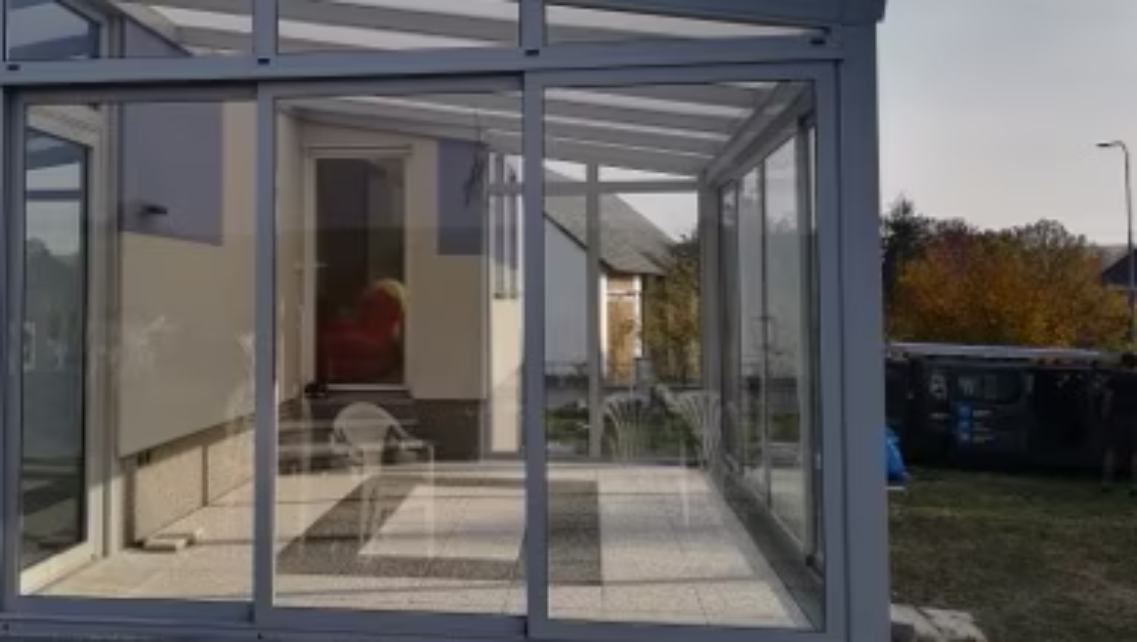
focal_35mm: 35
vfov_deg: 33.7
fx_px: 1056
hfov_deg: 56.1
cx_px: 445
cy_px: 246
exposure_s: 1/855
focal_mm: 3.83
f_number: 2.2
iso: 50
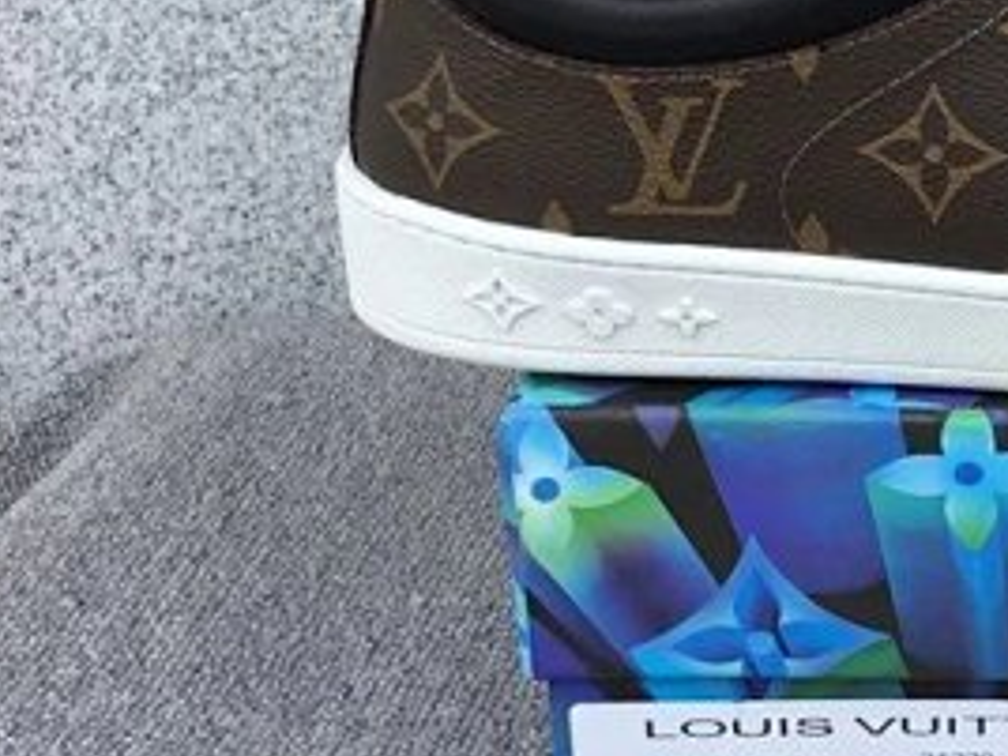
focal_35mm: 74
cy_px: 278
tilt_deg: -21.1
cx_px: 1095
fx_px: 2155
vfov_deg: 19.9
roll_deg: -0.5
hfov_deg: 24.6
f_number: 2.4
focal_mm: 3.3
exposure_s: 1/344
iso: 25
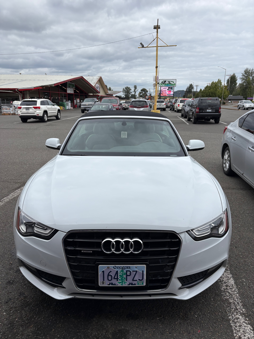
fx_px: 254
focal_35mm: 26
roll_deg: -0.8
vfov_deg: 67.3
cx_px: 127
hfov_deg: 53.1
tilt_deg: -14.6
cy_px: 170
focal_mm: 5.96
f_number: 1.6
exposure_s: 1/2639
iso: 50
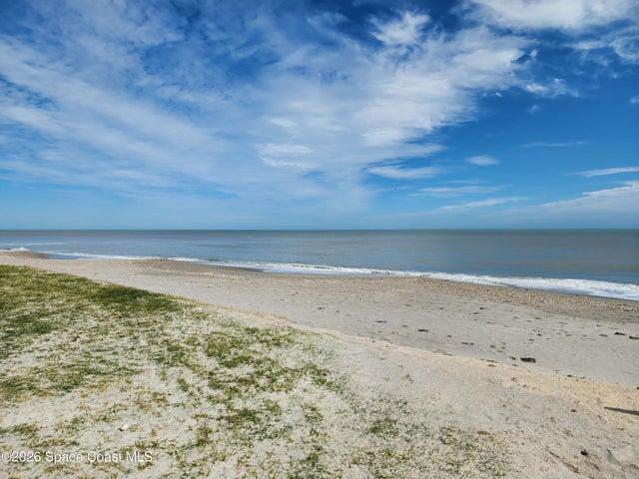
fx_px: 425
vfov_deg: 58.9
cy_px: 240
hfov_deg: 73.9
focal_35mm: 23
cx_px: 320
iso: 12
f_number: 1.8
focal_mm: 6.4
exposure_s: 1/2333
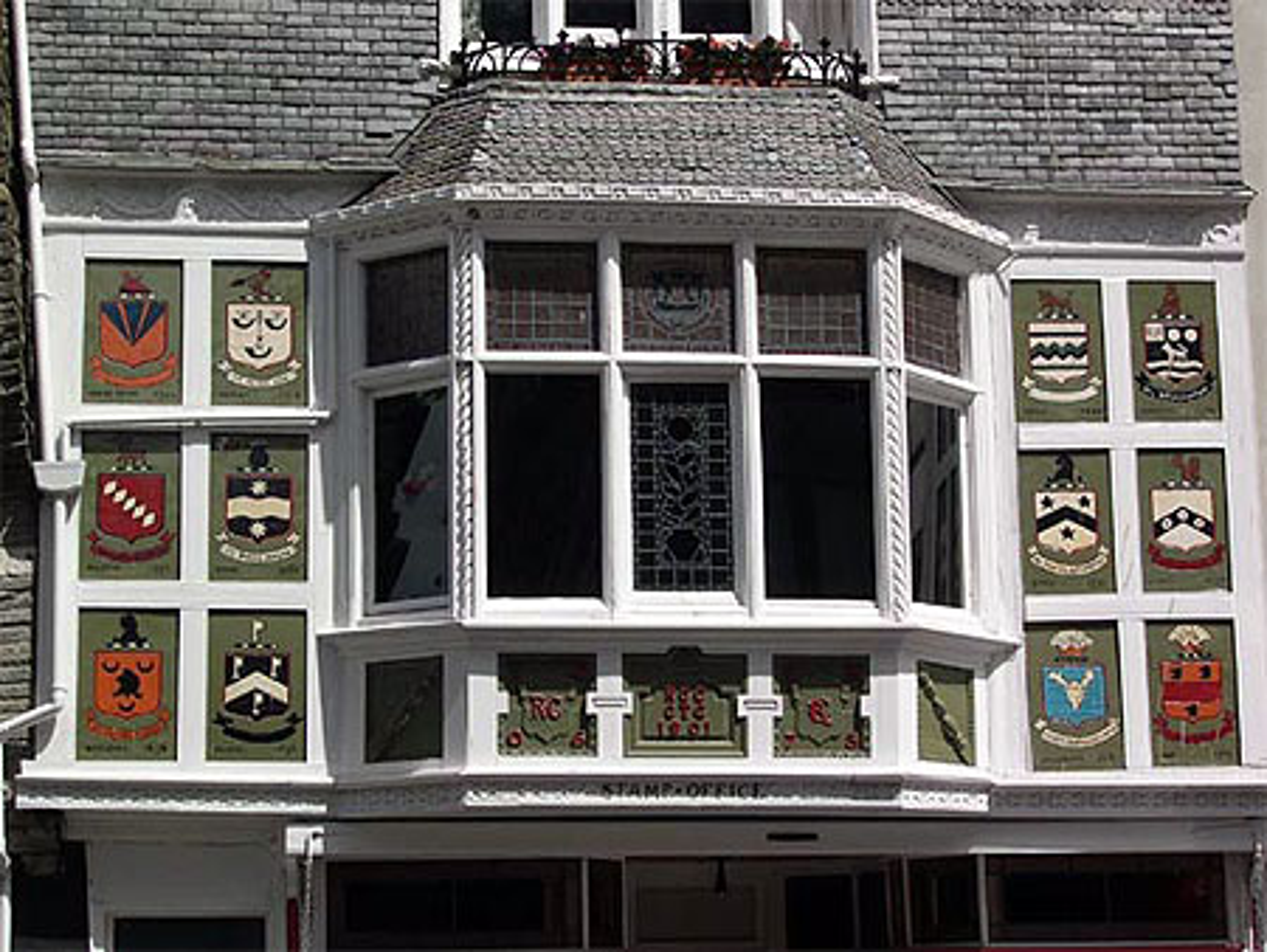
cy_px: 476
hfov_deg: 27.0
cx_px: 634
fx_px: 2637
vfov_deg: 20.5
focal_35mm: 72
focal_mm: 15.3
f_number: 10.4
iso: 100
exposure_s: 1/161
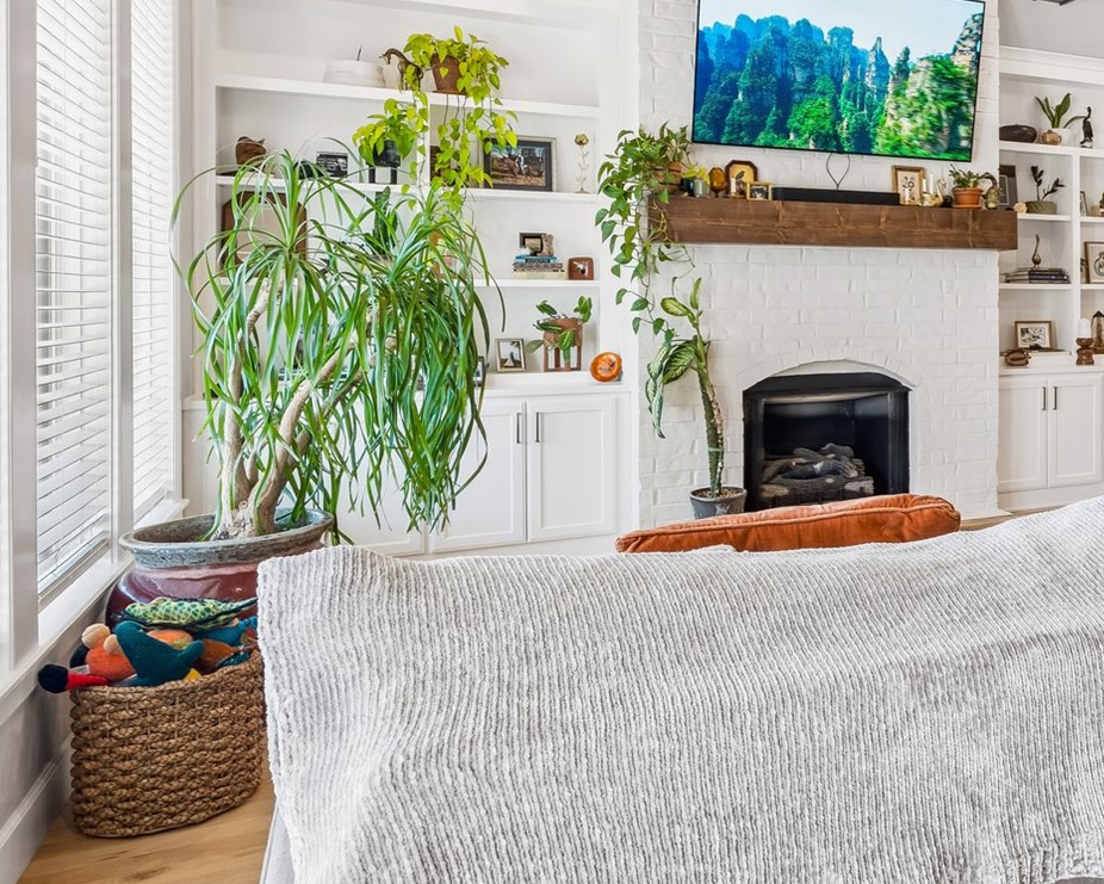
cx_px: 1023
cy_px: 316
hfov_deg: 47.8
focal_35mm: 33
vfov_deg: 44.1
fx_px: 1078
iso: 200
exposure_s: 1/8
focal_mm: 16
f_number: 10
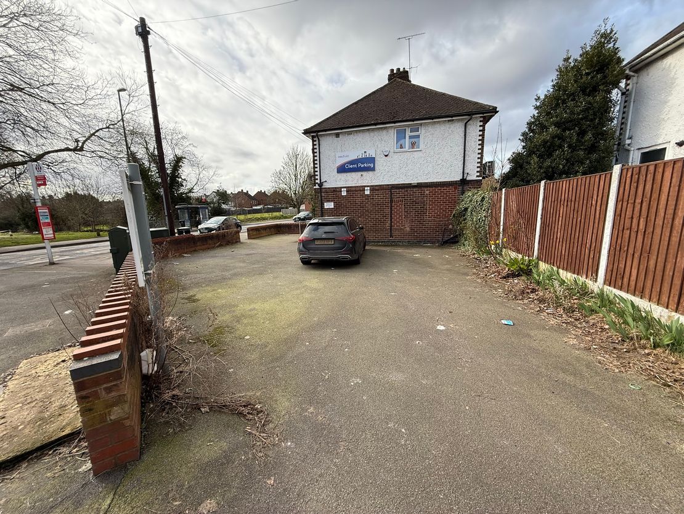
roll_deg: +2.5
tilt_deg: -13.7
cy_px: 257
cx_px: 342
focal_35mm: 14
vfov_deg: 85.7
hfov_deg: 102.1
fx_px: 277
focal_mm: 2.22
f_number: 2.2
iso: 64
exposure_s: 1/590
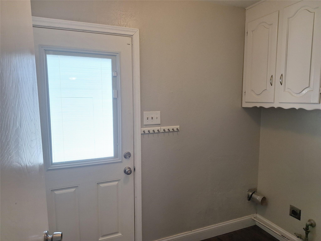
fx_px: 213
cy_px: 120
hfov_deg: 73.9
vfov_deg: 58.9
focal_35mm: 23
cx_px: 160
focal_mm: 5.54
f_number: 1.8
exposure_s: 1/60
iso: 40
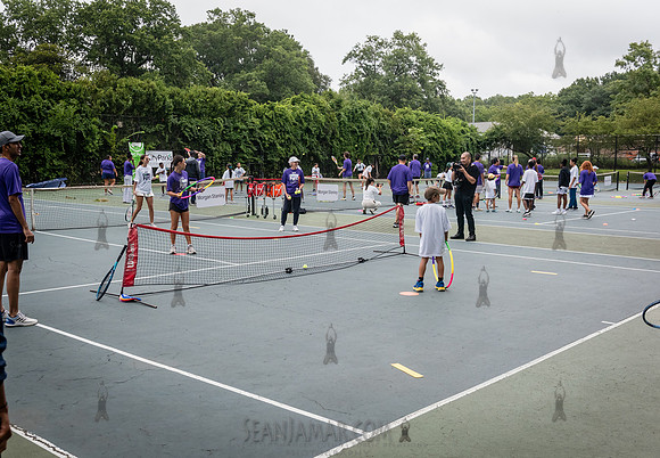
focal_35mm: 38
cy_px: 248
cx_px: 289
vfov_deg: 35.9
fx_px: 705
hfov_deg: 50.0
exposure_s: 1/4000
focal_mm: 34
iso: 1600
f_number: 4.5
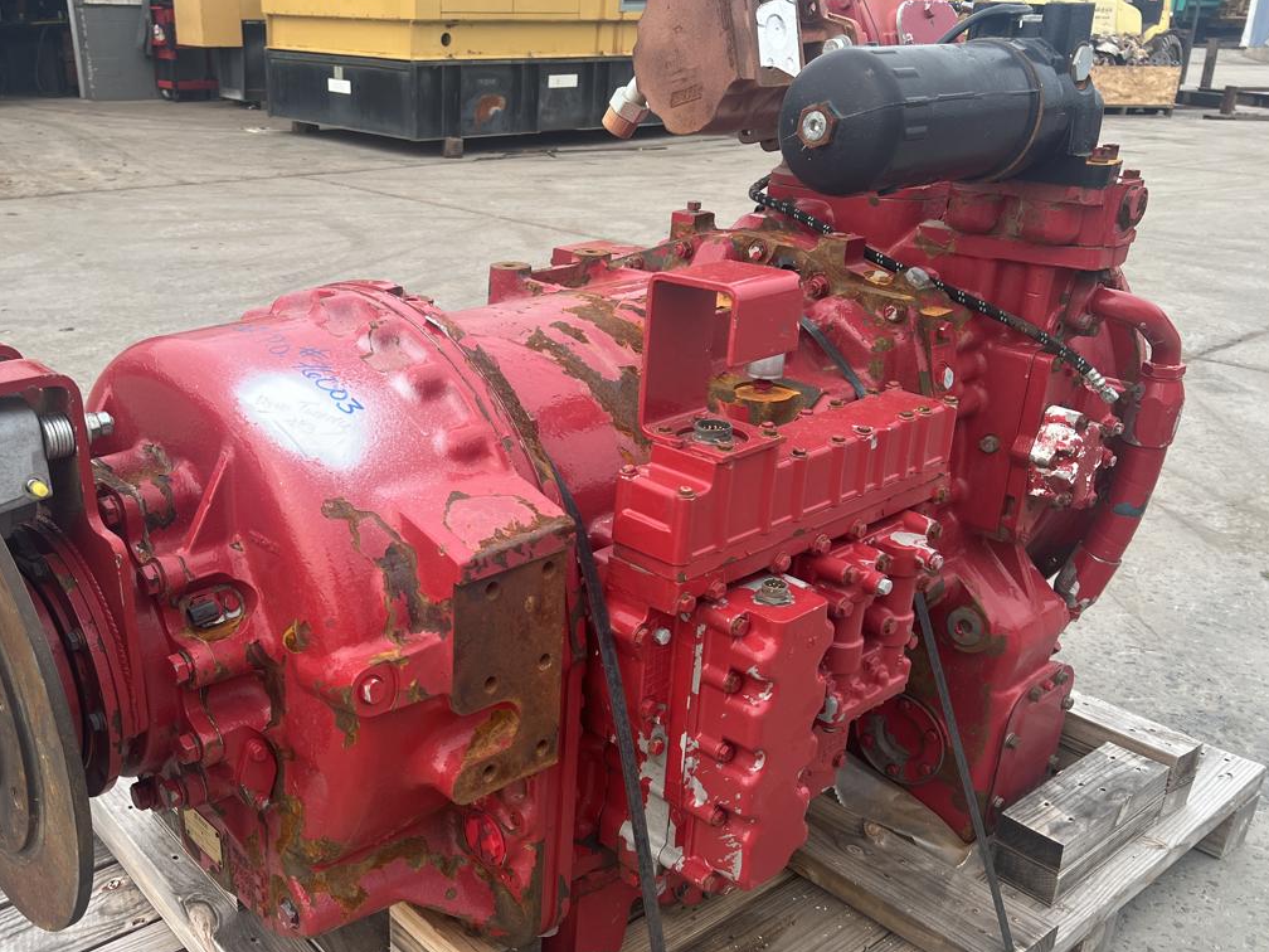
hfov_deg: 54.8
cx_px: 481
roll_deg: +0.2
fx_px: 1210
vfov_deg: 42.8
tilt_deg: -22.8
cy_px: 553
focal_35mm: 33
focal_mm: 5.7
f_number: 1.5
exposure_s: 1/1159
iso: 50
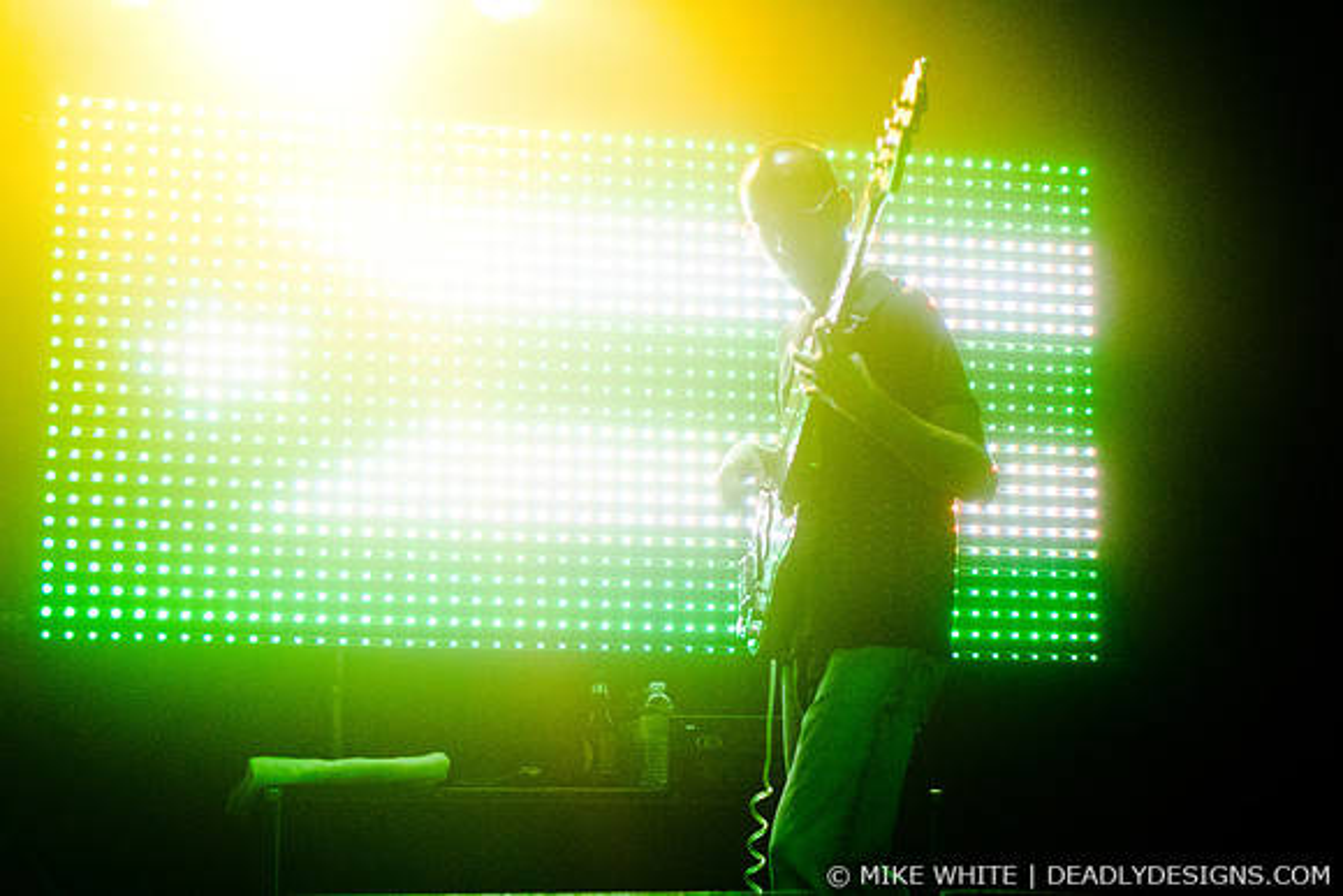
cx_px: 672
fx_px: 2463
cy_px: 448
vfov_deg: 20.6
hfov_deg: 30.5
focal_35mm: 66
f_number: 2.8
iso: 3200
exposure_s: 1/500
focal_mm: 44
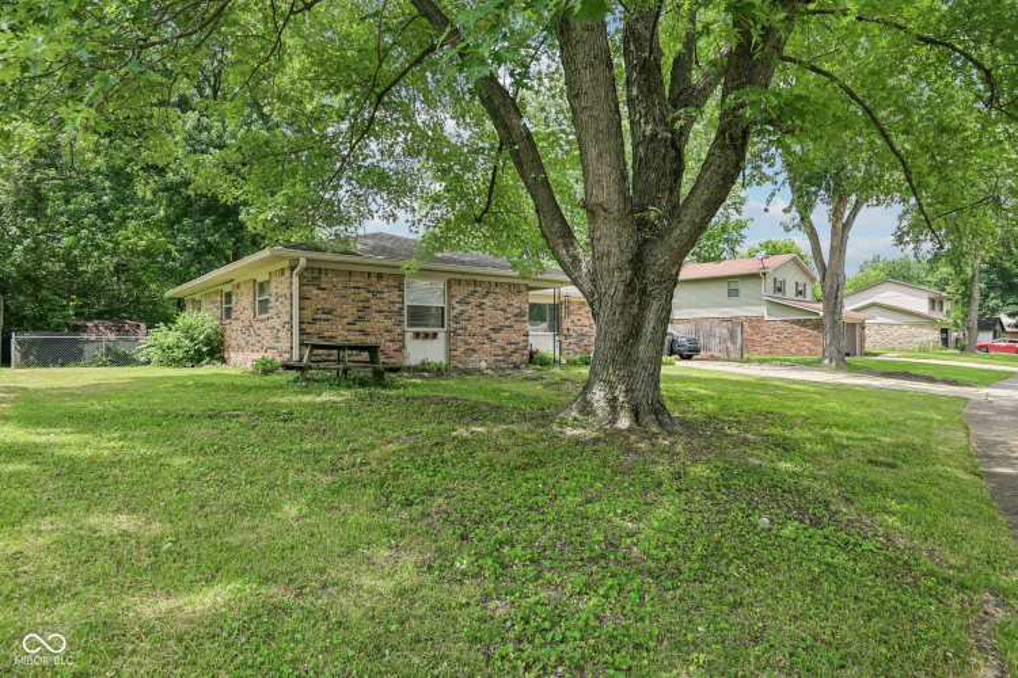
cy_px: 339
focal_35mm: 20
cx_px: 509
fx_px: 566
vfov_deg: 61.9
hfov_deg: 84.0
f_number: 8
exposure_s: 1/100
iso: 100
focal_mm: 20
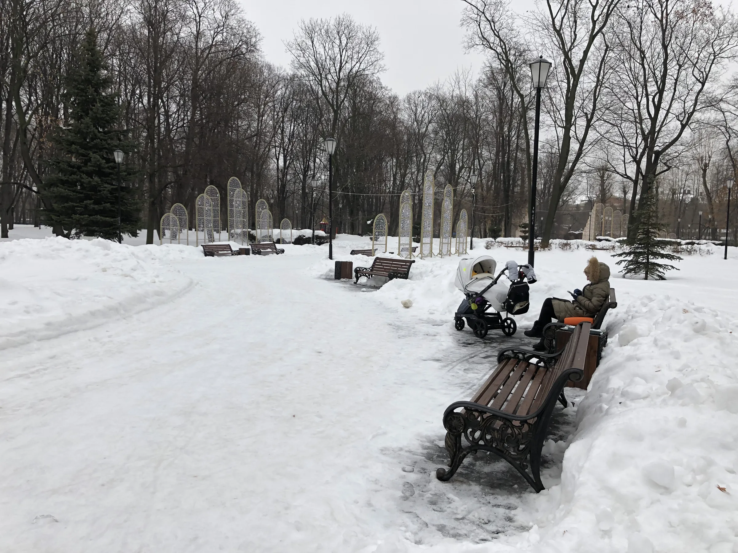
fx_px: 597
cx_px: 369
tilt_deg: -1.4
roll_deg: -2.3
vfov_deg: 49.7
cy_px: 276
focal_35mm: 28
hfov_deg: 63.4
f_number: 1.8
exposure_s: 1/390
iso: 20
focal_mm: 4
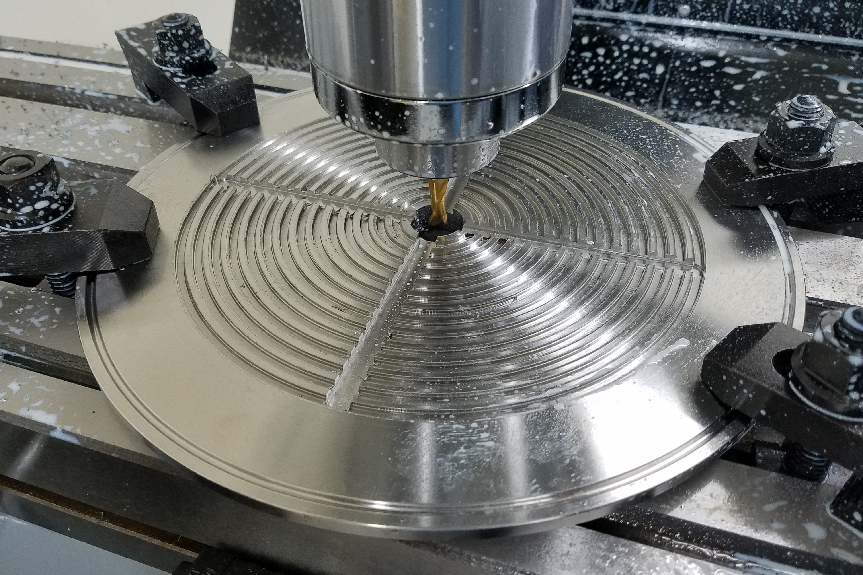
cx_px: 434
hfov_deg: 65.5
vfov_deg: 46.4
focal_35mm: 28
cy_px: 277
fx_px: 671
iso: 160
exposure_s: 1/60
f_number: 1.7
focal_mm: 4.2
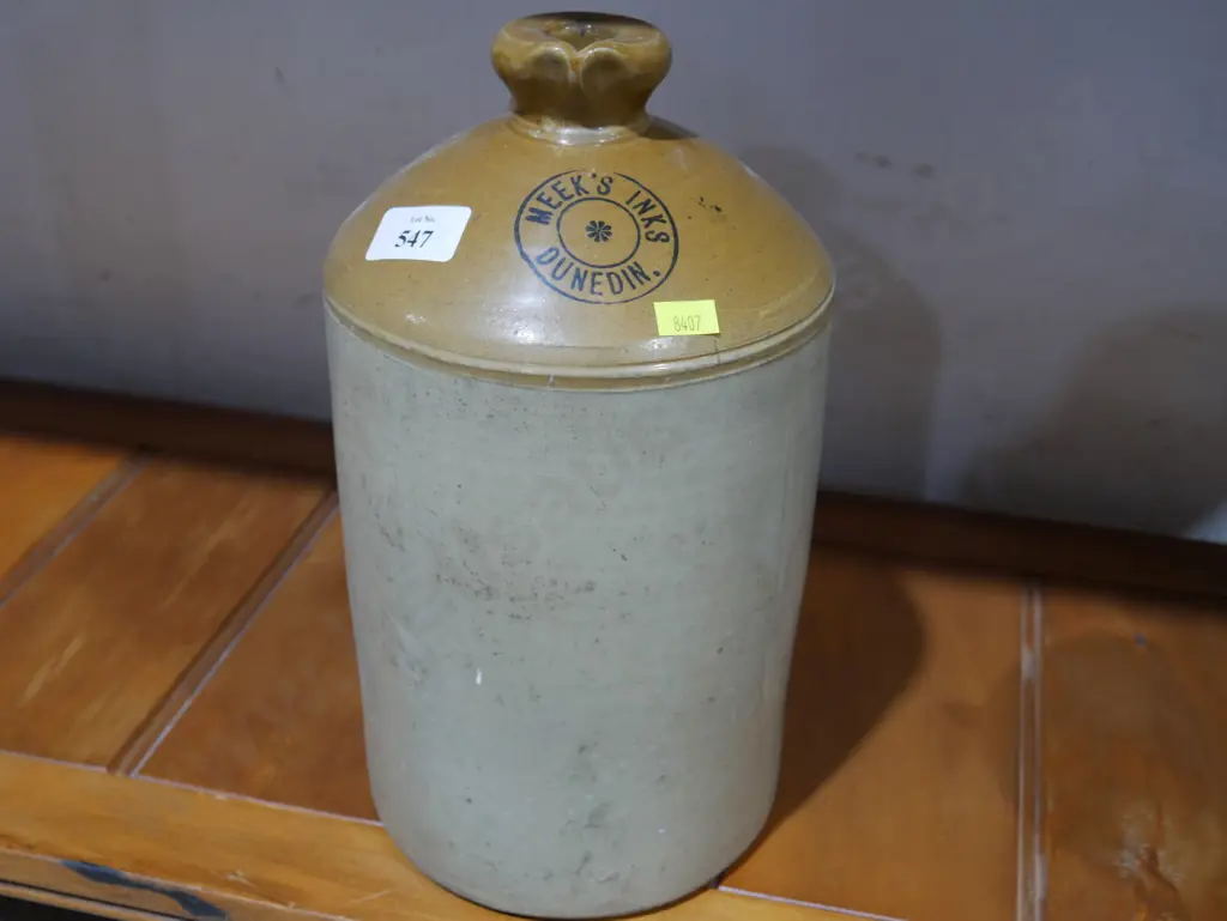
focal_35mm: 42
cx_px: 614
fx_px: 1489
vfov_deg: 34.4
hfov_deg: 44.8
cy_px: 460
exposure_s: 1/60
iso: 800
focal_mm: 21
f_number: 4.6
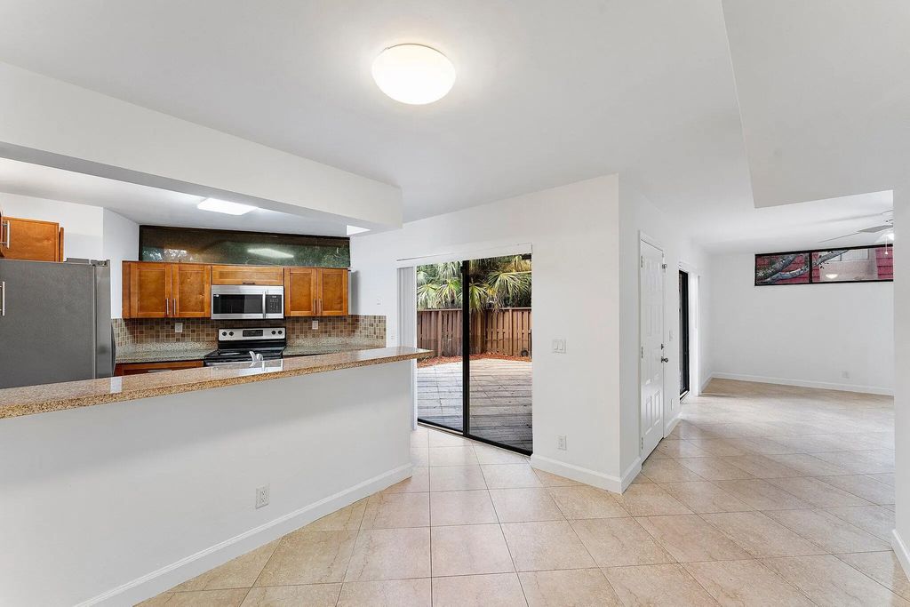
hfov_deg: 104.2
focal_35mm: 14
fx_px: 354
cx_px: 455
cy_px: 304
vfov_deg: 81.2
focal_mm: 14
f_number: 9
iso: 320
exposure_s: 1/15
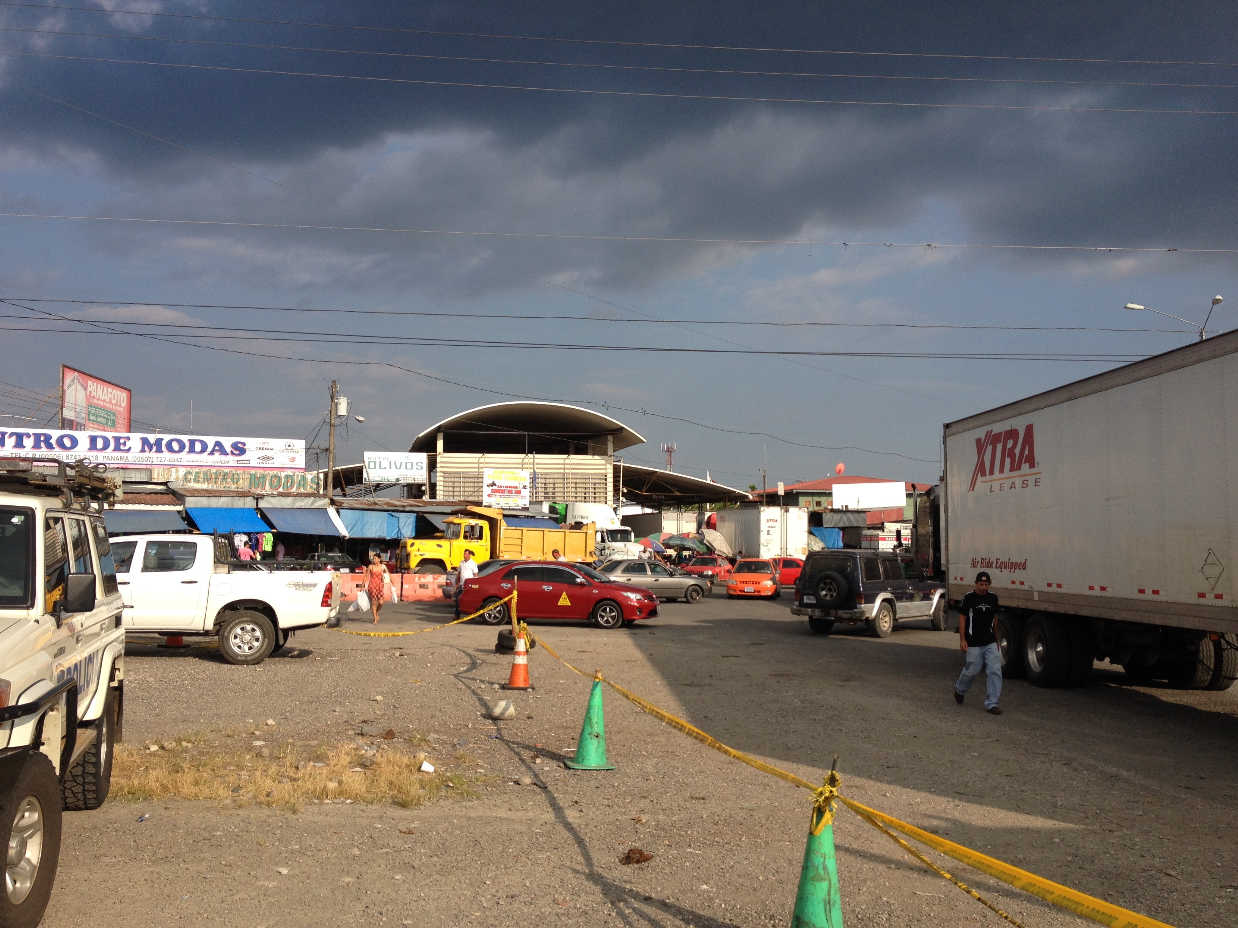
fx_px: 1252
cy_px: 464
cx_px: 619
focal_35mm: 35
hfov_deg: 52.6
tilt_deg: -0.4
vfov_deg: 40.7
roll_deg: +0.3
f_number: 2.4
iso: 50
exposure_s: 1/1534
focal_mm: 4.28
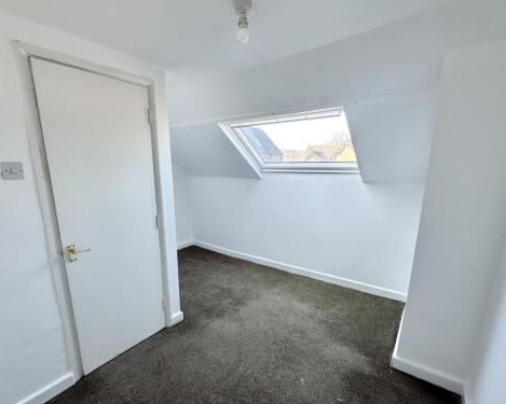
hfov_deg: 89.5
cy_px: 219
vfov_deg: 76.8
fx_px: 255
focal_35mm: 17
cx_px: 233
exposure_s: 1/99
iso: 80
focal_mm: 2.22
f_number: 2.2
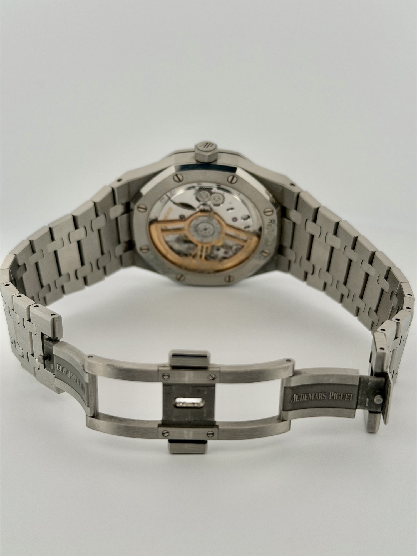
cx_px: 208
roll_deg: +0.3
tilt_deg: -24.1
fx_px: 771
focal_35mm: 48
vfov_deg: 39.7
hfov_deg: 30.3
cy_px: 278
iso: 64
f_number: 1.78
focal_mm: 6.76
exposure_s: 1/2273
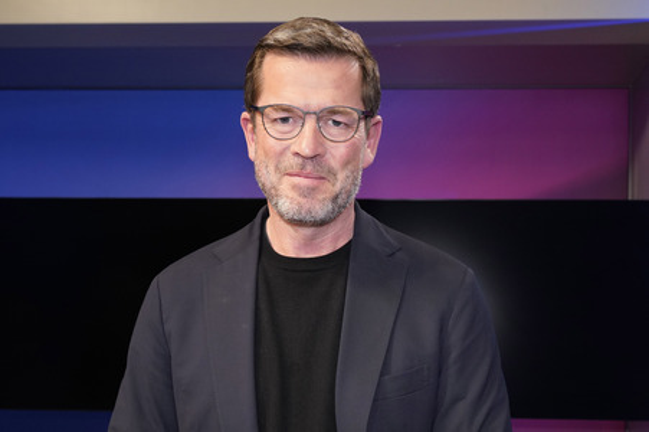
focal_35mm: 31
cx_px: 324
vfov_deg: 42.3
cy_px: 216
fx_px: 558
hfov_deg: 60.3
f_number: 5
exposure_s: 1/125
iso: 2000
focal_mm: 31
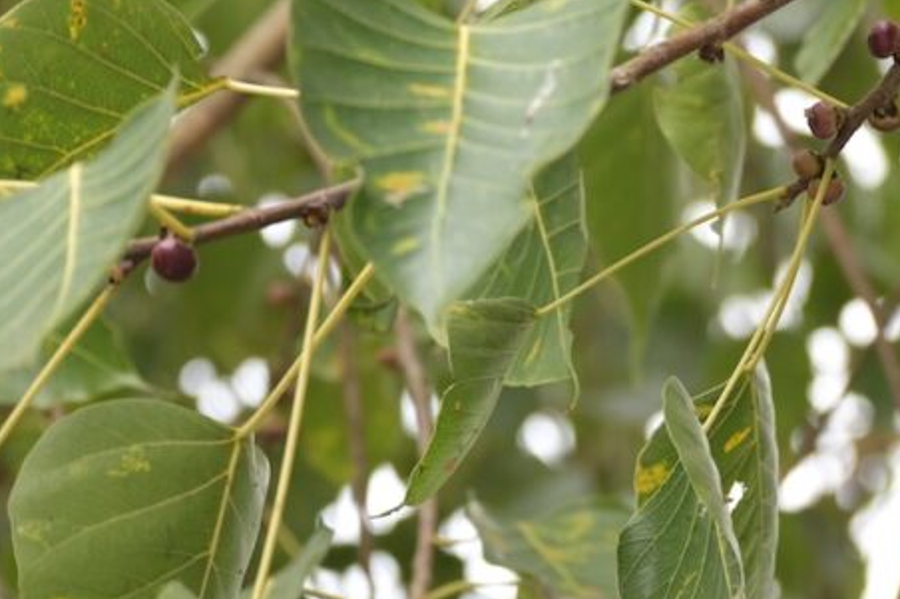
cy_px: 86
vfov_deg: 5.4
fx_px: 6376
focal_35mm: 255
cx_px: 948
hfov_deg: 8.0
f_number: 4.8
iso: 400
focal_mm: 75
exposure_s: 1/250
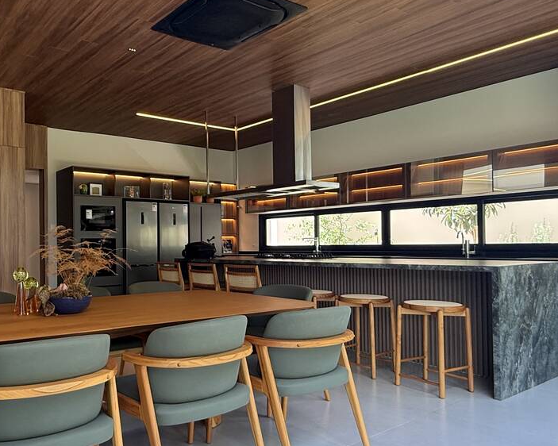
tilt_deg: +0.8
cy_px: 242
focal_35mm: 28
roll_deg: +1.0
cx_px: 131
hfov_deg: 58.5
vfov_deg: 51.5
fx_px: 462
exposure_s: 1/99
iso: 125
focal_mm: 2.22
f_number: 2.2
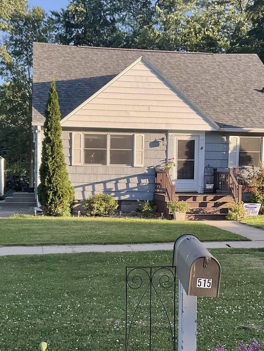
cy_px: 205
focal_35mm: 50
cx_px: 115
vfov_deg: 38.1
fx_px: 508
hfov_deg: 29.1
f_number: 1.8
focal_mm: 3
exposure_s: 1/262
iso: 16
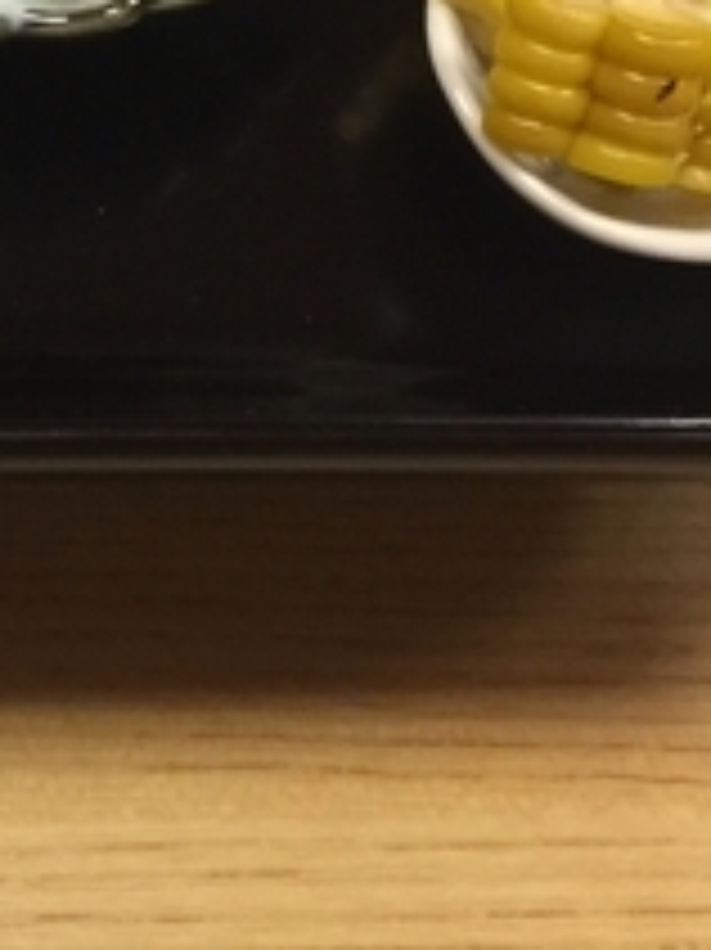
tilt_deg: -52.5
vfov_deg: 17.0
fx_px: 3016
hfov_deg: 12.3
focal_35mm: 110
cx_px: -558
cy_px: -230
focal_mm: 4.15
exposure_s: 1/17
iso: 100
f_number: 2.2
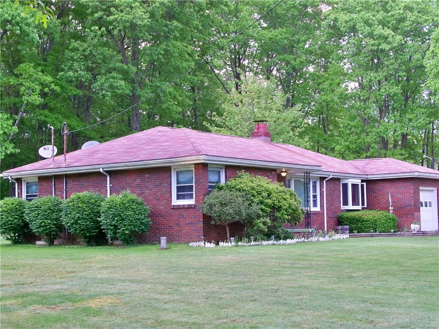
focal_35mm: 59
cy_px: 164
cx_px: 220
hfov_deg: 32.7
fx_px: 748
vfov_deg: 24.8
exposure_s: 1/30
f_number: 4
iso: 160
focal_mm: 10.5
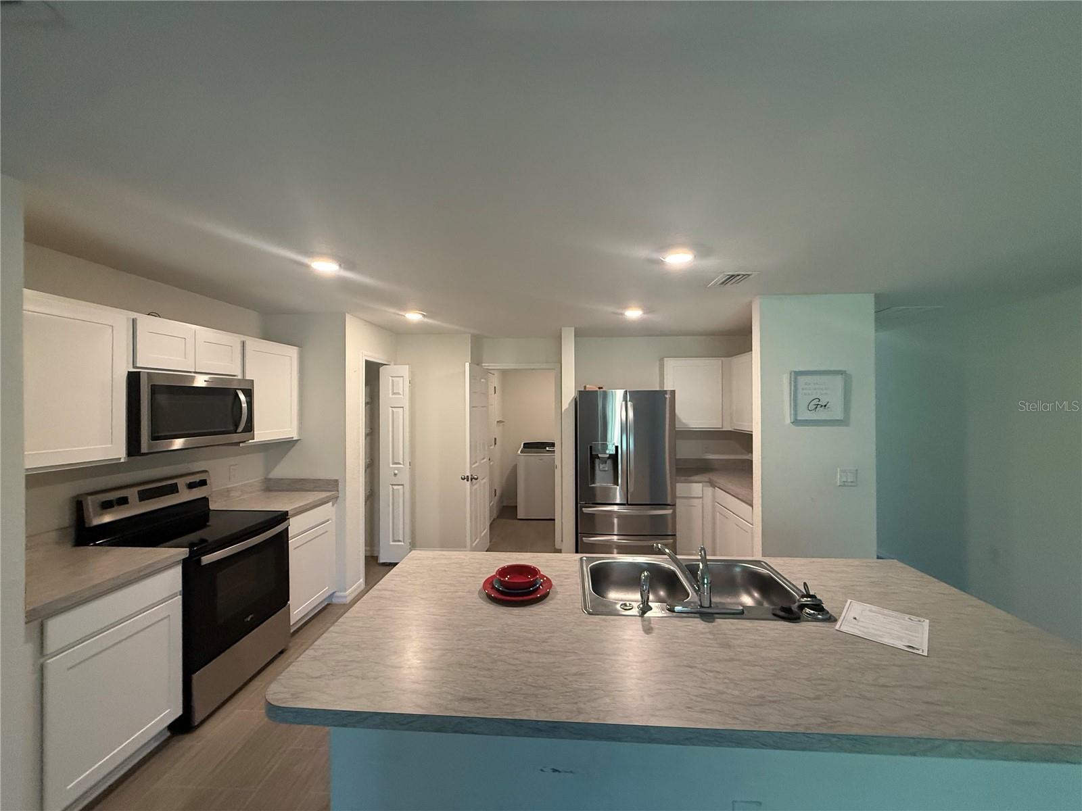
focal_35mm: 14
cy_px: 406
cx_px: 541
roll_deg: -0.8
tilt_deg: +0.7
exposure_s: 1/120
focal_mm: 2.22
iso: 400
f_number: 2.2
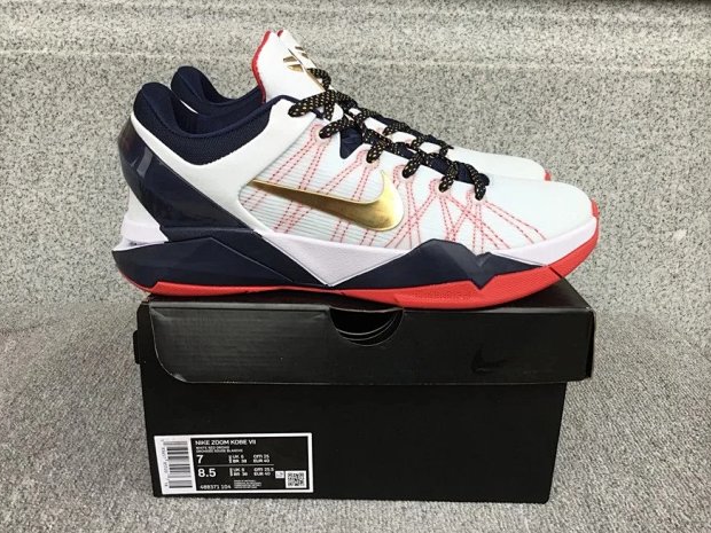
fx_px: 657
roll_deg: -0.8
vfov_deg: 44.2
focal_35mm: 32
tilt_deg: -17.8
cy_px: 266
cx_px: 357
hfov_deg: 56.8
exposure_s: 1/60
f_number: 2.4
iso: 25
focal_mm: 3.3
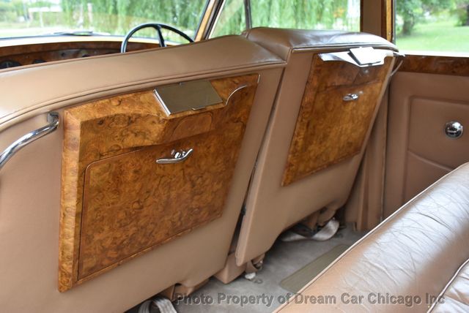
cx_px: 234
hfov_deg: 55.1
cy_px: 156
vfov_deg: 38.4
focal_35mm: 34
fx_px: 450
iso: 800
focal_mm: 23
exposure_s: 1/160
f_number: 6.3
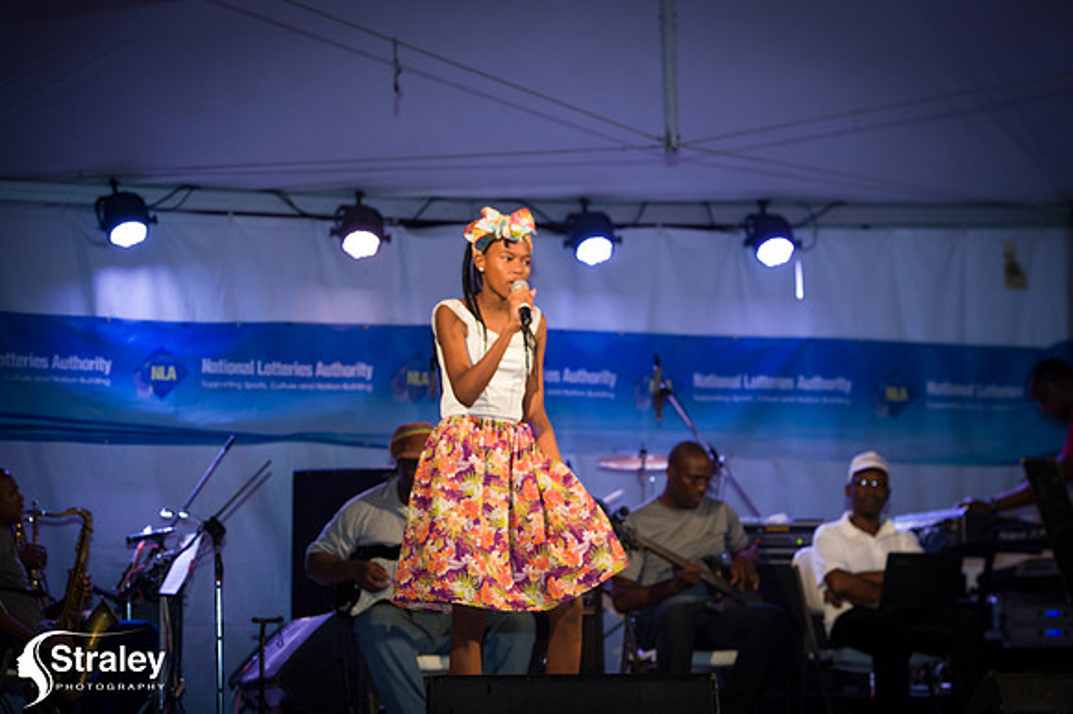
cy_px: 357
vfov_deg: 12.2
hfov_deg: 18.3
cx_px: 536
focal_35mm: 112
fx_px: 3336
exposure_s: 1/160
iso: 2000
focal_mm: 112
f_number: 5.6
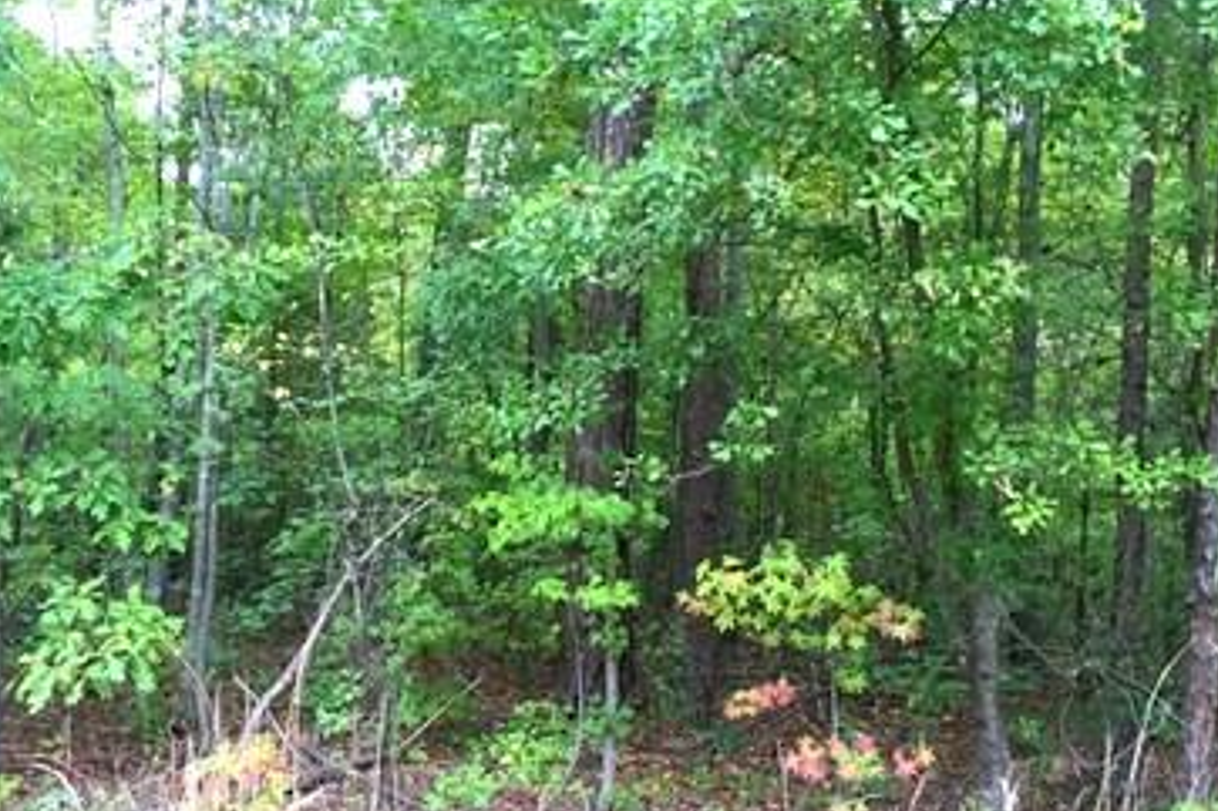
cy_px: 464
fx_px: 1353
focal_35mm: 40
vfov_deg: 33.3
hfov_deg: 48.4
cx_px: 562
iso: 32
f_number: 2.2
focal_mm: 4.15
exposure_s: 1/40
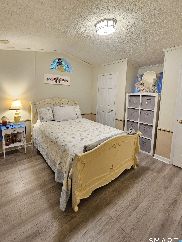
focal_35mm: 15
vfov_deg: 97.7
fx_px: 105
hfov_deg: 81.7
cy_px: 107
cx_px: 86
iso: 400
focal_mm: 2.2
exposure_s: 1/30
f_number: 2.2
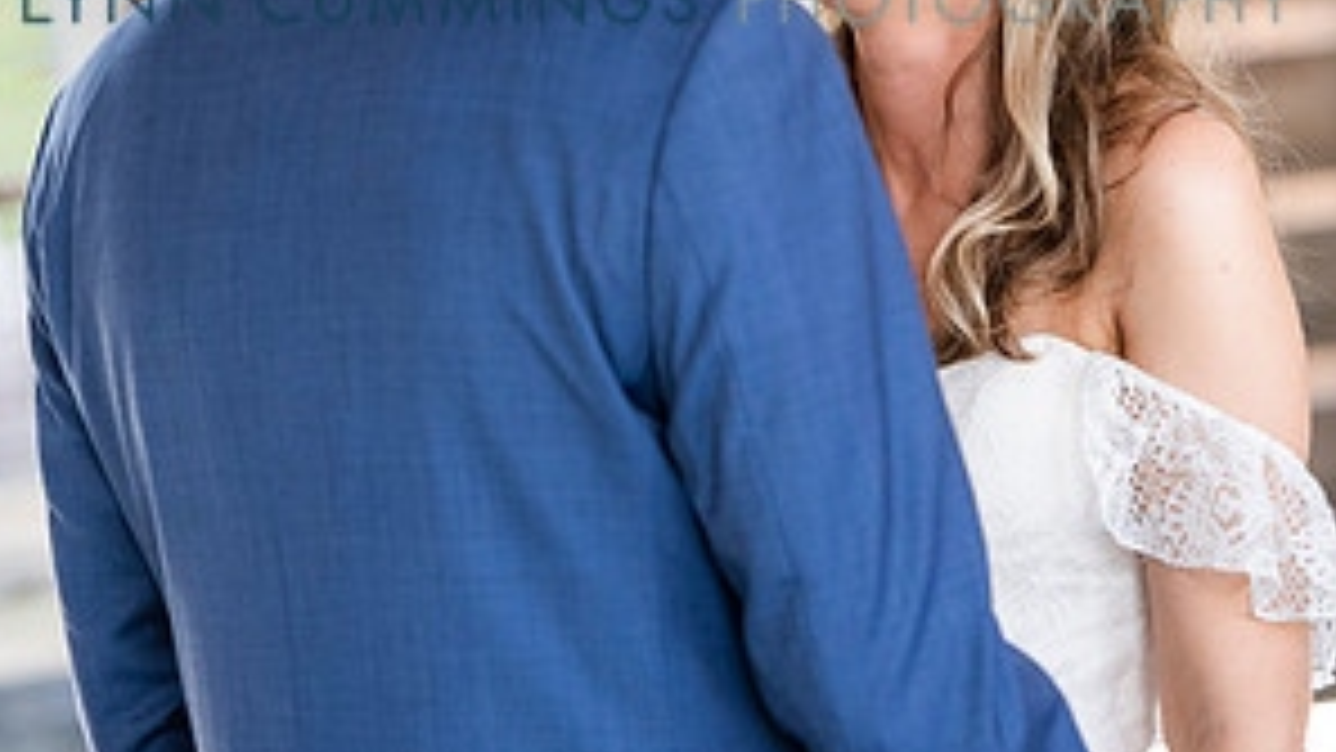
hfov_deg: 10.1
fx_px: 7580
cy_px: -5
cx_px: 666
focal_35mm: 214
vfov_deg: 5.7
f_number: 3.2
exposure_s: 1/800
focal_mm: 135
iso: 1250
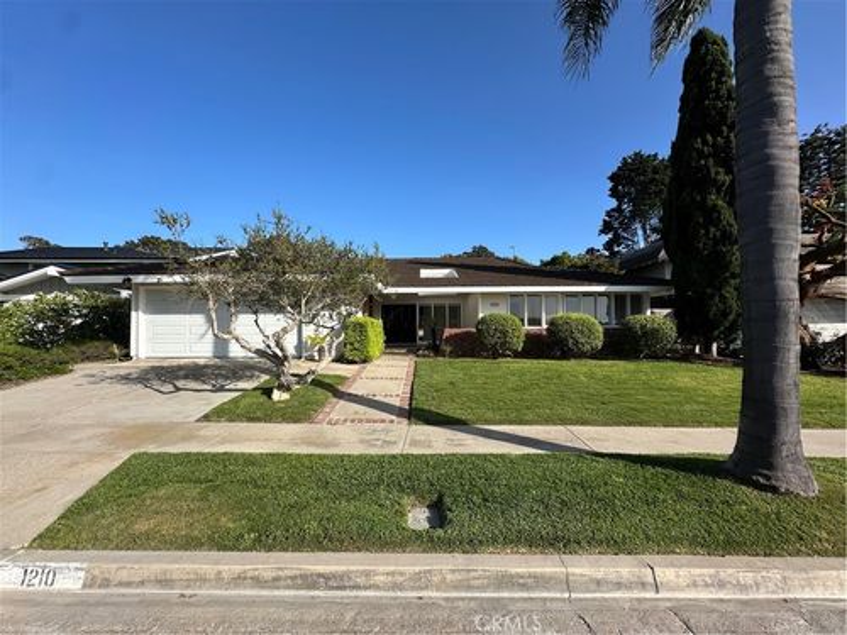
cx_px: 424
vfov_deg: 85.7
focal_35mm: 14
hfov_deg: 102.1
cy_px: 318
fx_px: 343
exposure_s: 1/1453
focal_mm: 2.22
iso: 50
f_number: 2.2
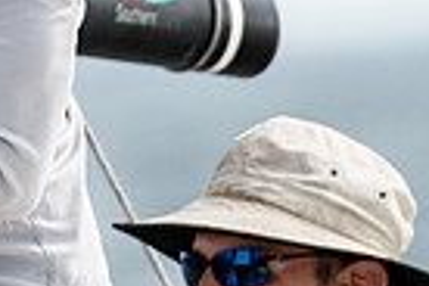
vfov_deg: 0.5
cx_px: -103
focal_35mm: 2600
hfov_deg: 0.8
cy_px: -247
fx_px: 30981
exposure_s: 1/2000
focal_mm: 400
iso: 320
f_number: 5
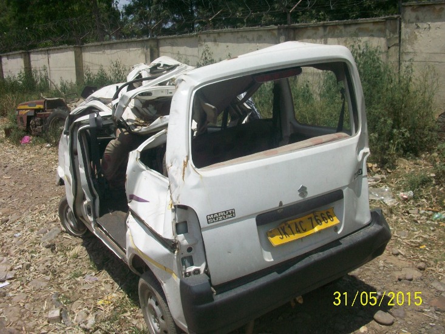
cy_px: 167
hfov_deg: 56.8
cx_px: 222
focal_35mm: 32
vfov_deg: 44.2
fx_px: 411
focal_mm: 5.7
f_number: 5.5
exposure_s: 1/500
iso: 64
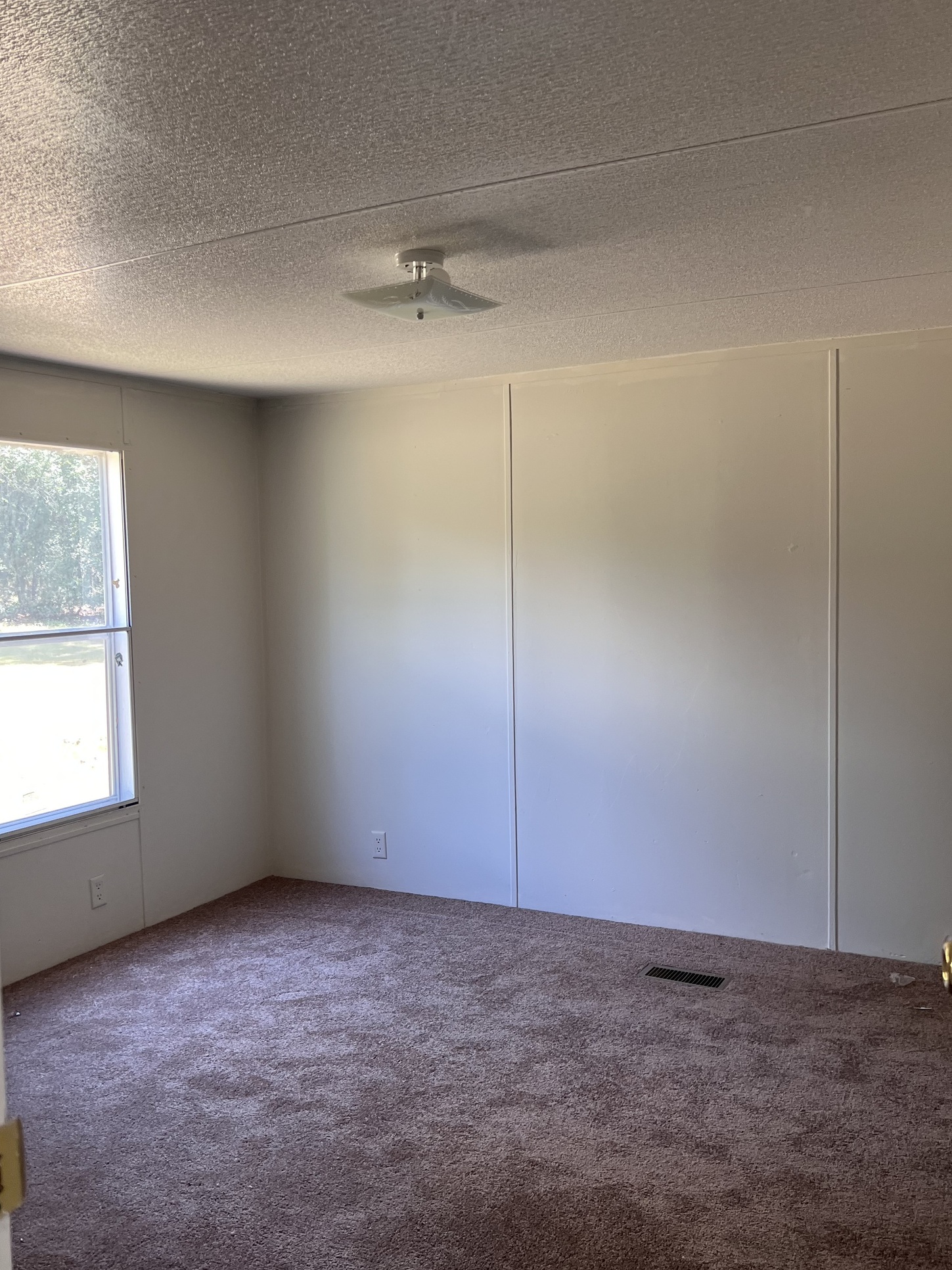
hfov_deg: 45.4
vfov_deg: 58.3
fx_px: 1137
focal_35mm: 31
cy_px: 651
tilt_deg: -2.0
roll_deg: +1.4
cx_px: 484
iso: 100
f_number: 1.5
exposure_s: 1/120
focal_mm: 5.7
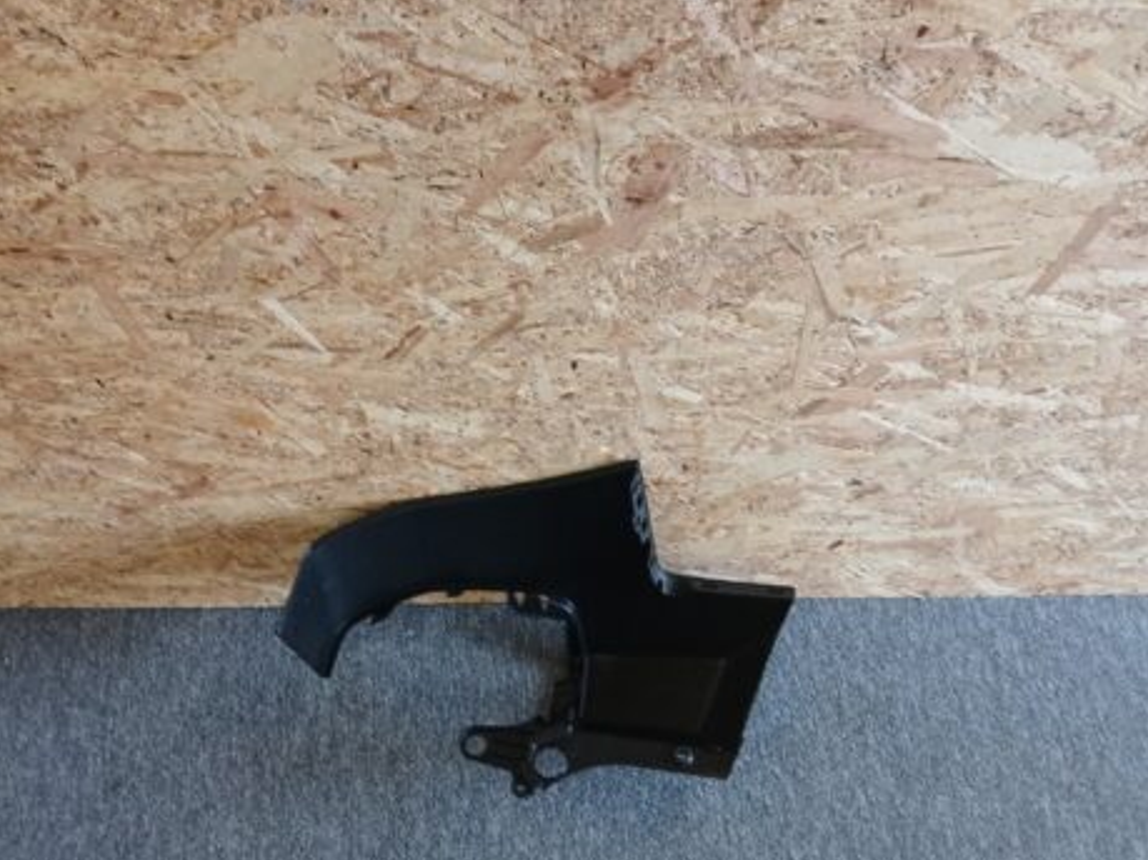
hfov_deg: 54.0
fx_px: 1127
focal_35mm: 34
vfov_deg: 41.5
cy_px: 320
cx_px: 588
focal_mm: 3.98
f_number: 1.8
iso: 250
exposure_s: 1/33.3
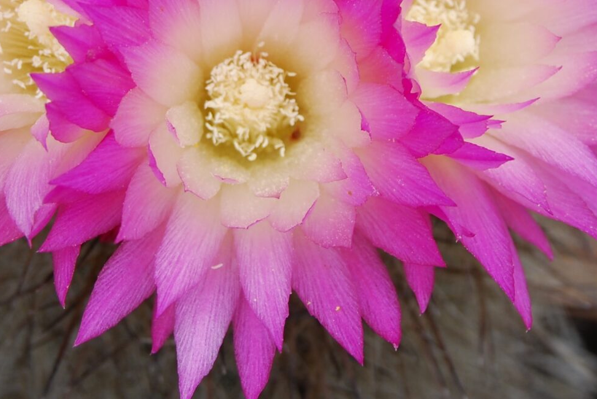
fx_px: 2755
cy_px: -24
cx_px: 268
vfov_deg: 8.2
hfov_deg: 12.4
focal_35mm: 166
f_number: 8
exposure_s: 1/80
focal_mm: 42
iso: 100
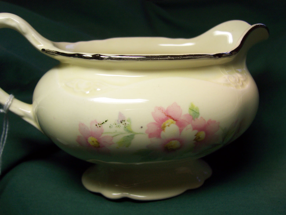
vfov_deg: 38.7
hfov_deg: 50.1
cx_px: 143
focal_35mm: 37
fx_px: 306
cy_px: 108
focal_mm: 5.6
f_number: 2.8
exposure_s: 1/60
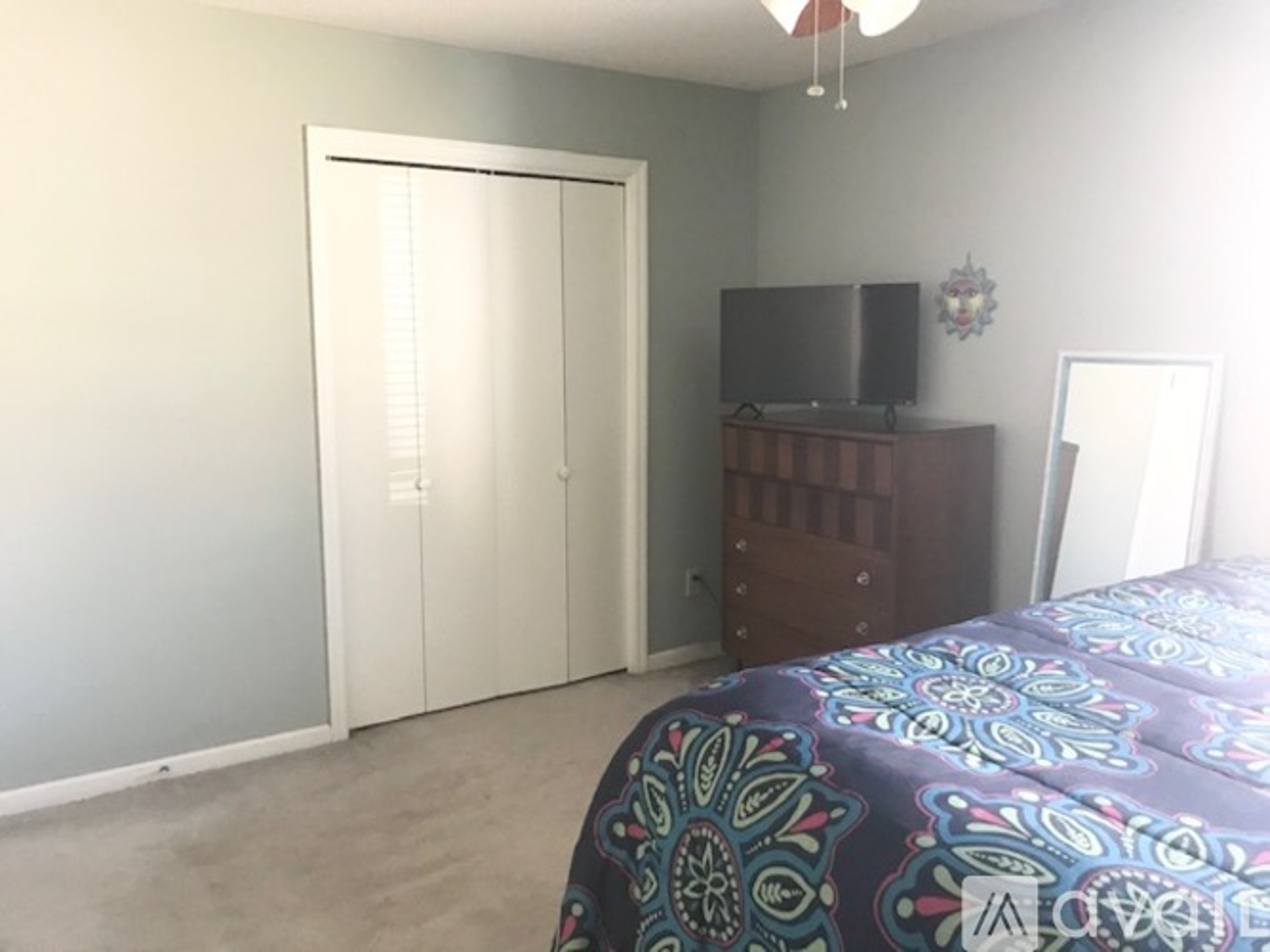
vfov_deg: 49.7
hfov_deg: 63.5
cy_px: 476
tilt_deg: -6.9
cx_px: 635
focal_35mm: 28
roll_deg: +0.6
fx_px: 1027
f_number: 1.8
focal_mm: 3.99
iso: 100
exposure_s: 1/15
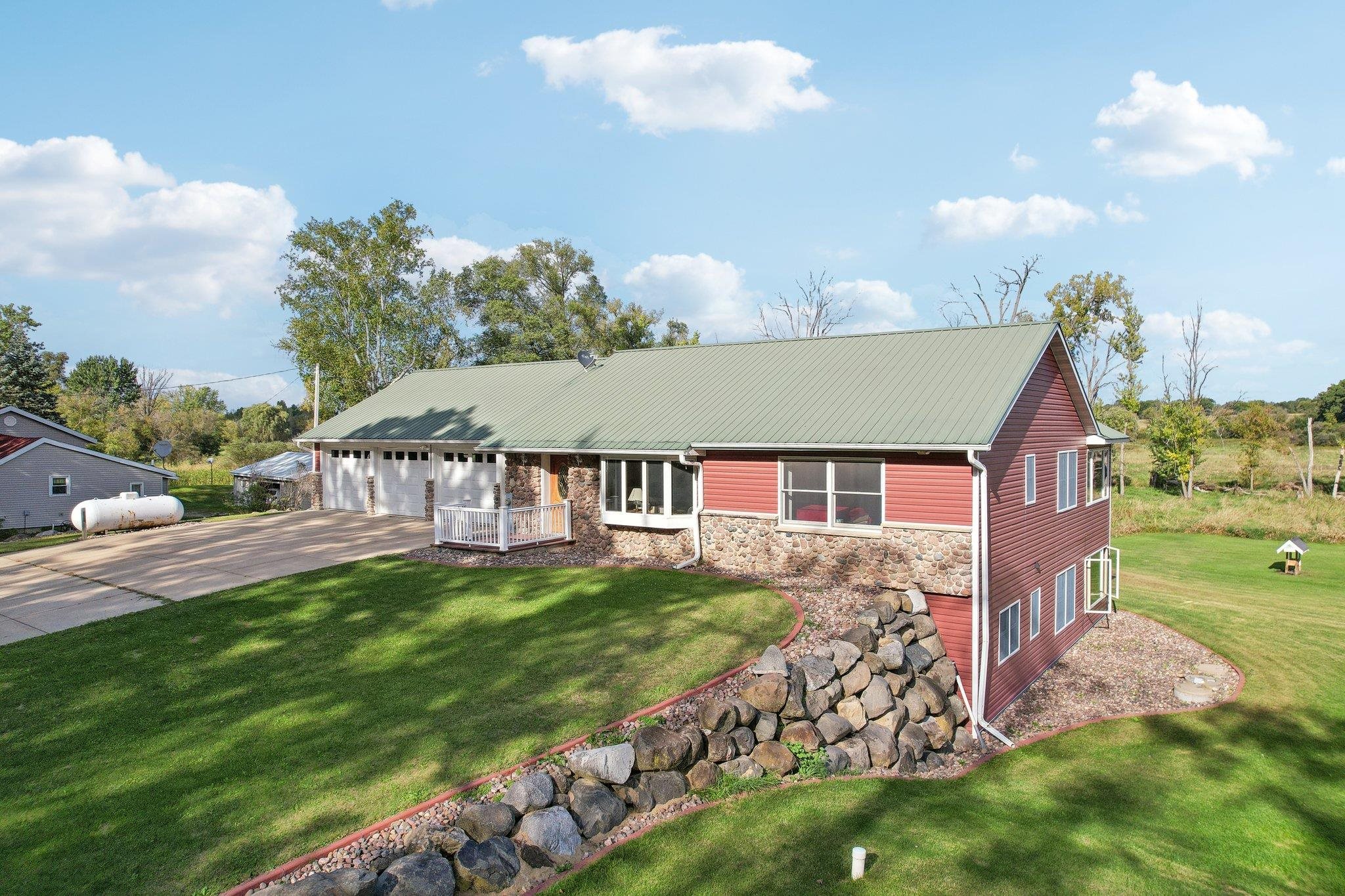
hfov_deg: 78.6
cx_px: 672
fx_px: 822
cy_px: 448
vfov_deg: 57.2
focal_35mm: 22
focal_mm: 8.4
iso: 110
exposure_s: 1/1600
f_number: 2.8
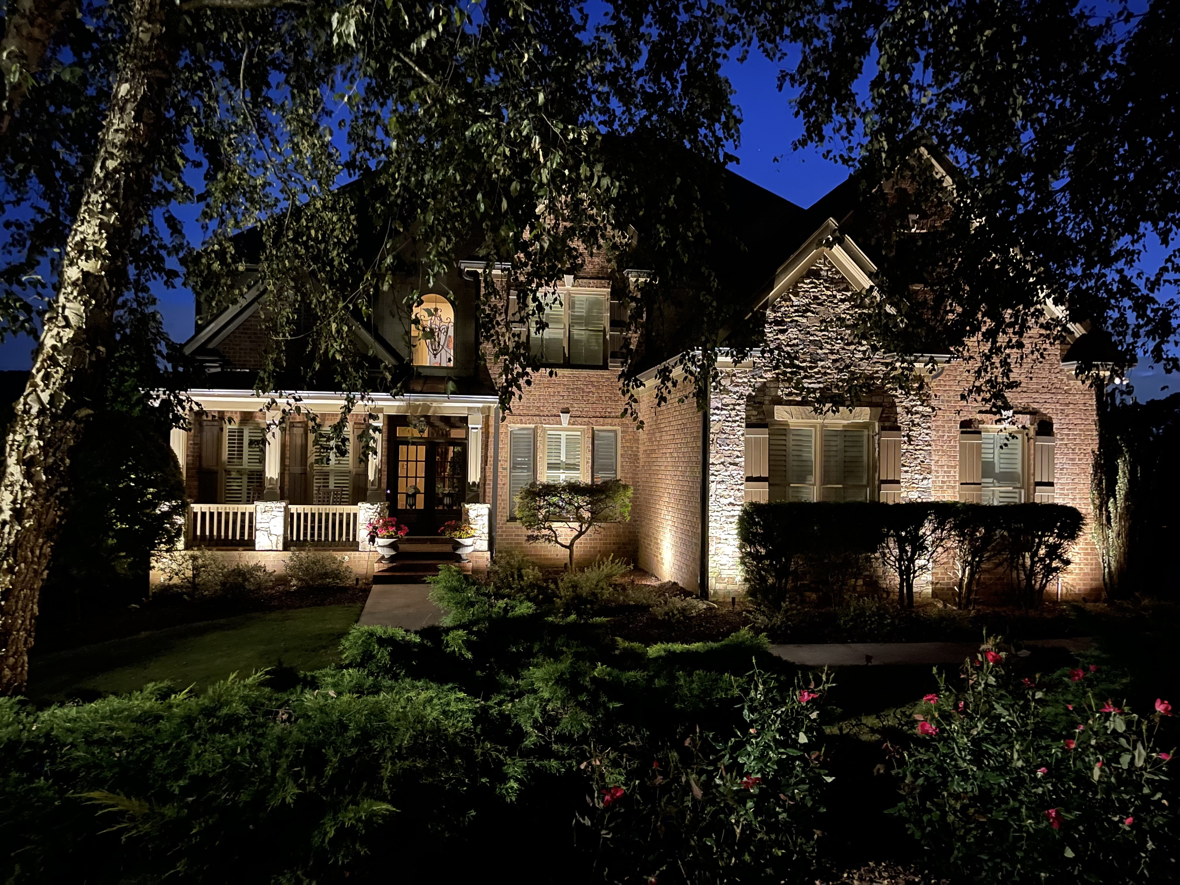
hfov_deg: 67.3
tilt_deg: -0.1
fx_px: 886
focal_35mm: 26
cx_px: 590
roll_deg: -0.7
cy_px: 442
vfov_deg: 53.1
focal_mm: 5.1
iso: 1000
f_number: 1.6
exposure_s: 1/5
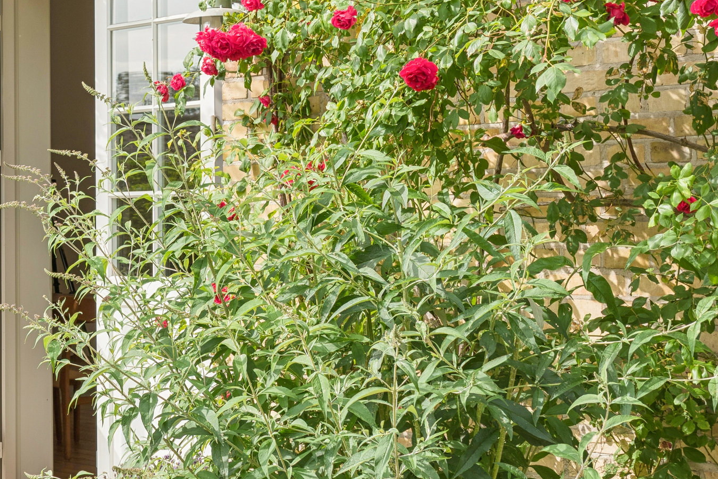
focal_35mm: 78
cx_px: 70
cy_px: 140
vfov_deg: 17.4
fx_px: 1555
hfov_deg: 25.2
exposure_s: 1/180
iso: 200
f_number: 11
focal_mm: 35
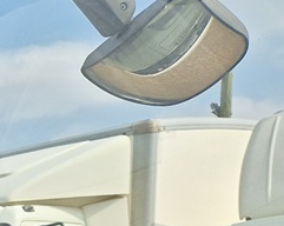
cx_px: -336
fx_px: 940
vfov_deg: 12.0
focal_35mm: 112
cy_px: 468
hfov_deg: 13.7
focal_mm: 5.4
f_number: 1.8
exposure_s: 1/441
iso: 50
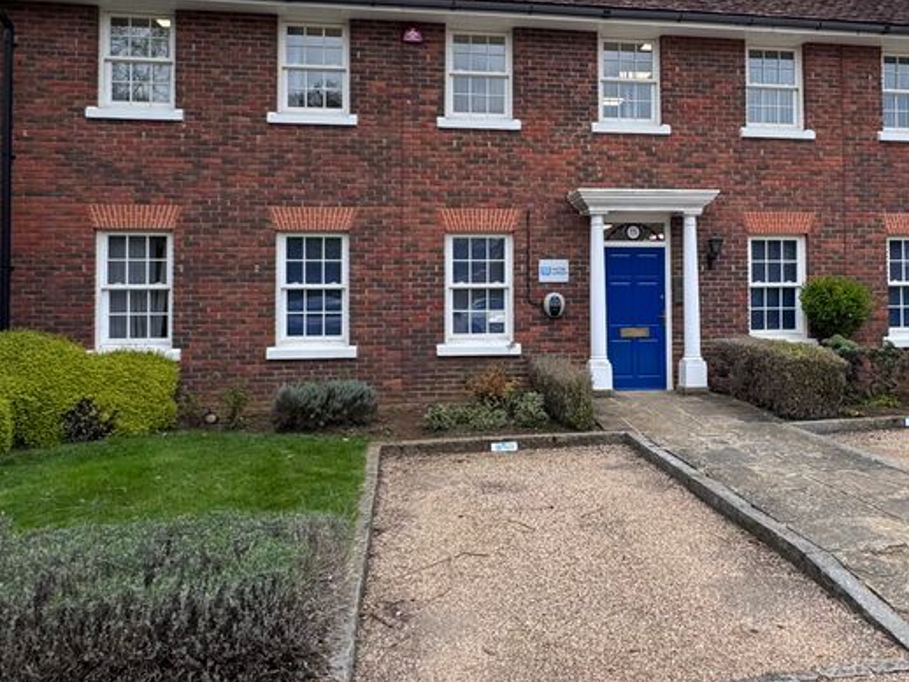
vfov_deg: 46.6
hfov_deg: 59.4
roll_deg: +0.4
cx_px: 553
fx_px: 788
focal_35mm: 30
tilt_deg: +1.5
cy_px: 276
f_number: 2.2
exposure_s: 1/99
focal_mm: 2.22
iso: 40
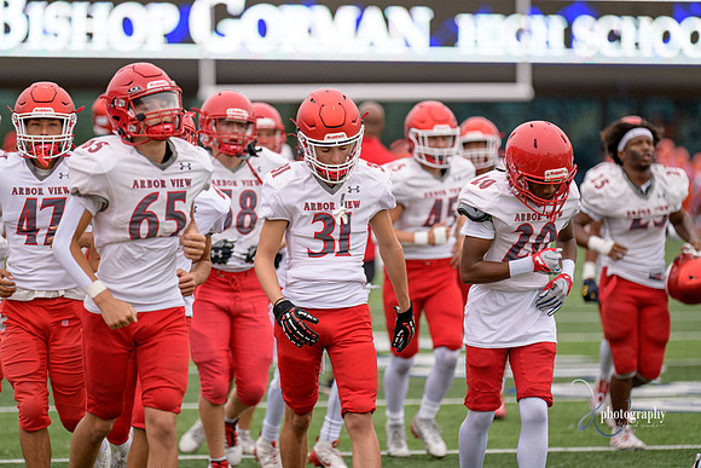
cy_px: 234
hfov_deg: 8.6
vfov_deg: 5.7
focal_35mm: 240
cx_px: 350
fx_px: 4674
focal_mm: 240
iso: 220
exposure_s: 1/500
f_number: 2.8
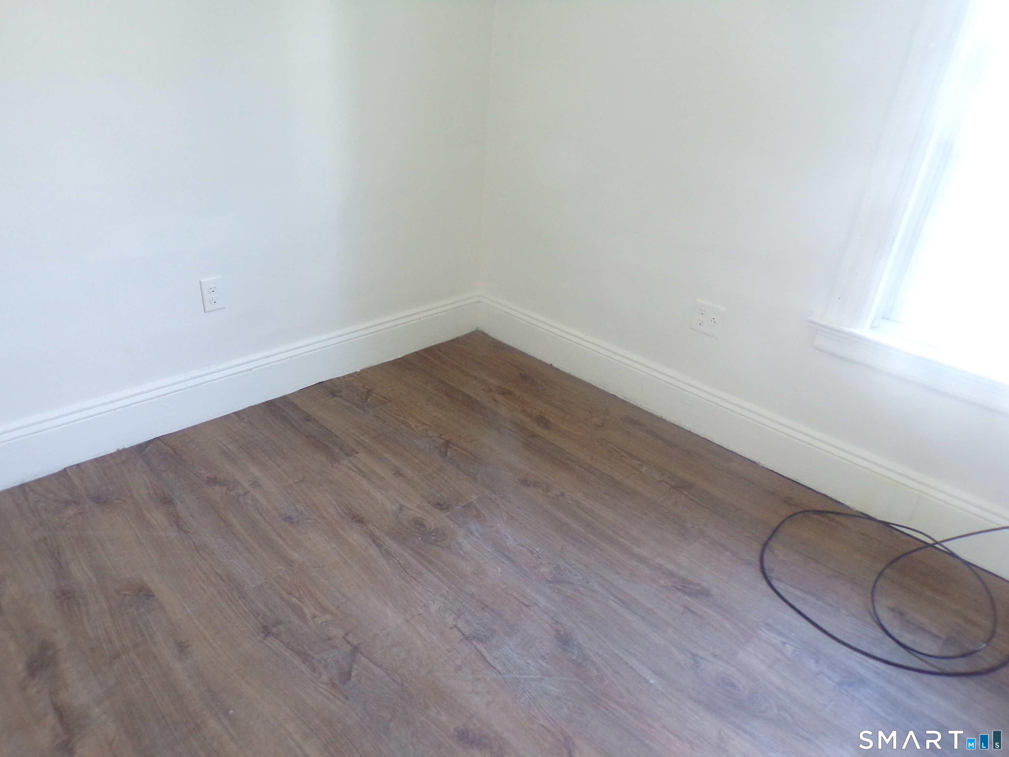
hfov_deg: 71.6
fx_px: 700
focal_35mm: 24
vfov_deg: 56.8
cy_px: 378
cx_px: 504
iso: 295
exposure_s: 1/17
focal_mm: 4.3
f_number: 3
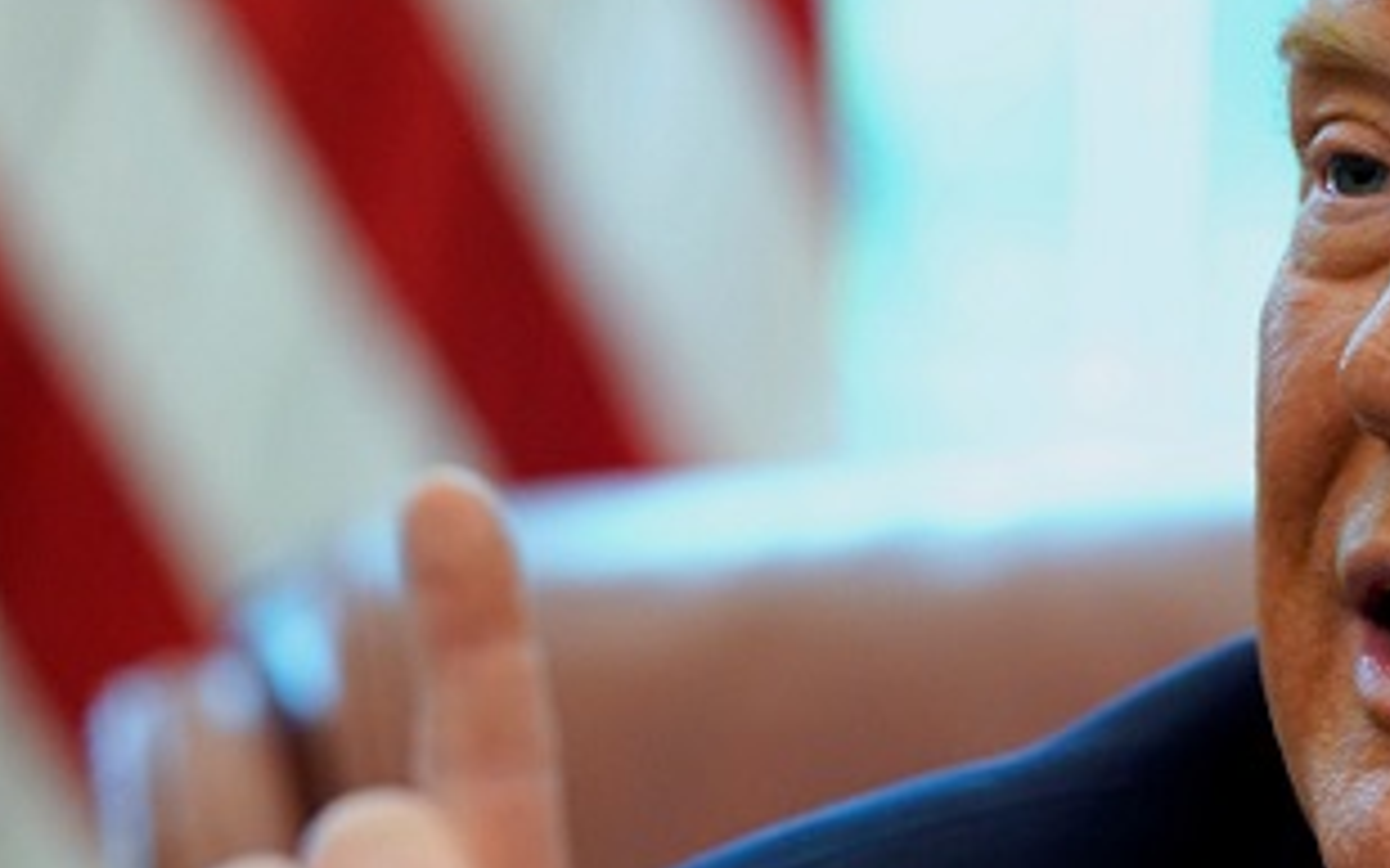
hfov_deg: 6.7
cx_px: 1224
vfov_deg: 4.2
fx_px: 11893
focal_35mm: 314
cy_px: 358
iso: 4000
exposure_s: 1/320
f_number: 3.2
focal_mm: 134
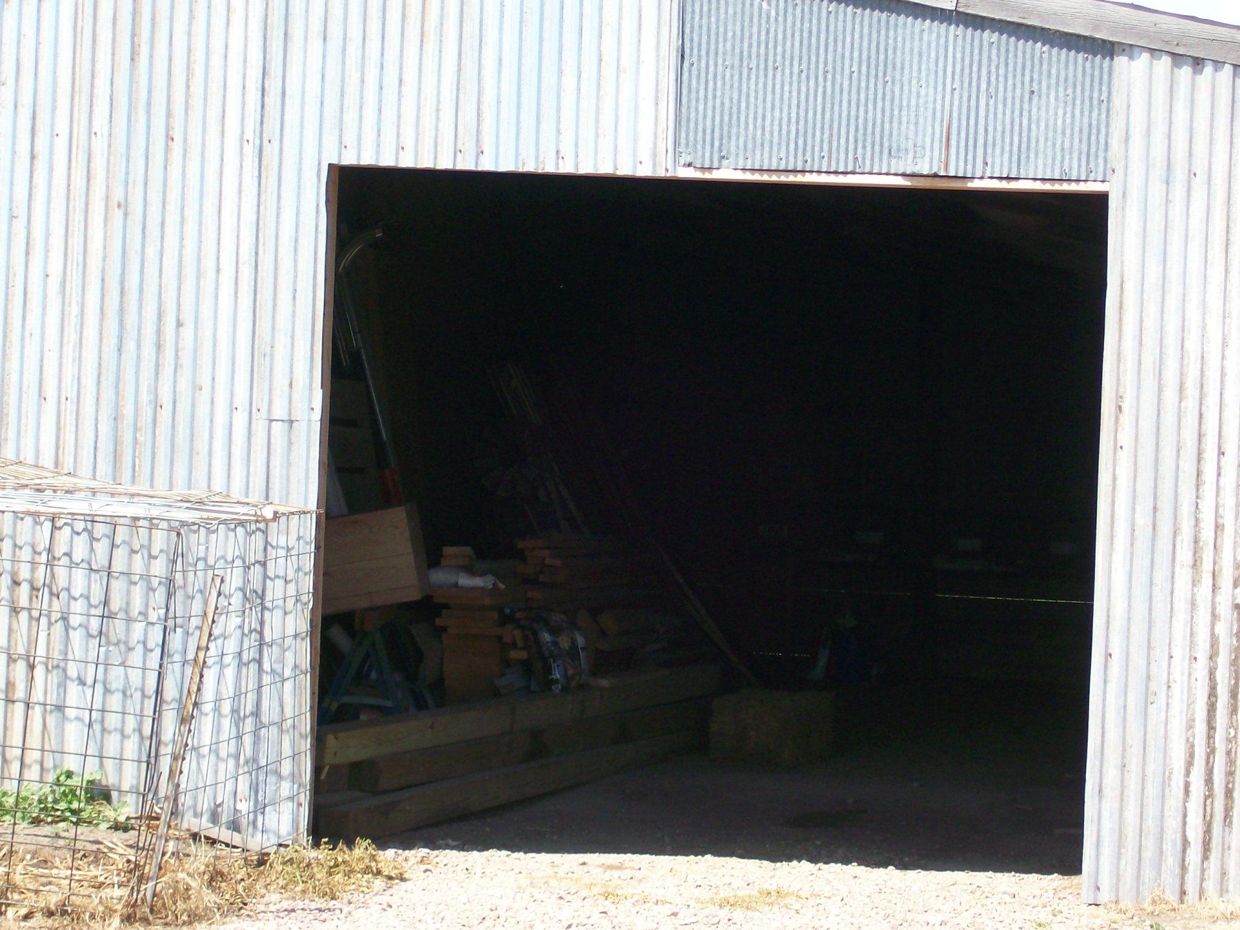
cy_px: 506
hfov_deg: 20.0
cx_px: 689
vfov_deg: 15.1
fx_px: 3511
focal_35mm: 98
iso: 80
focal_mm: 14.3
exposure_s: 1/339
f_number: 4.3
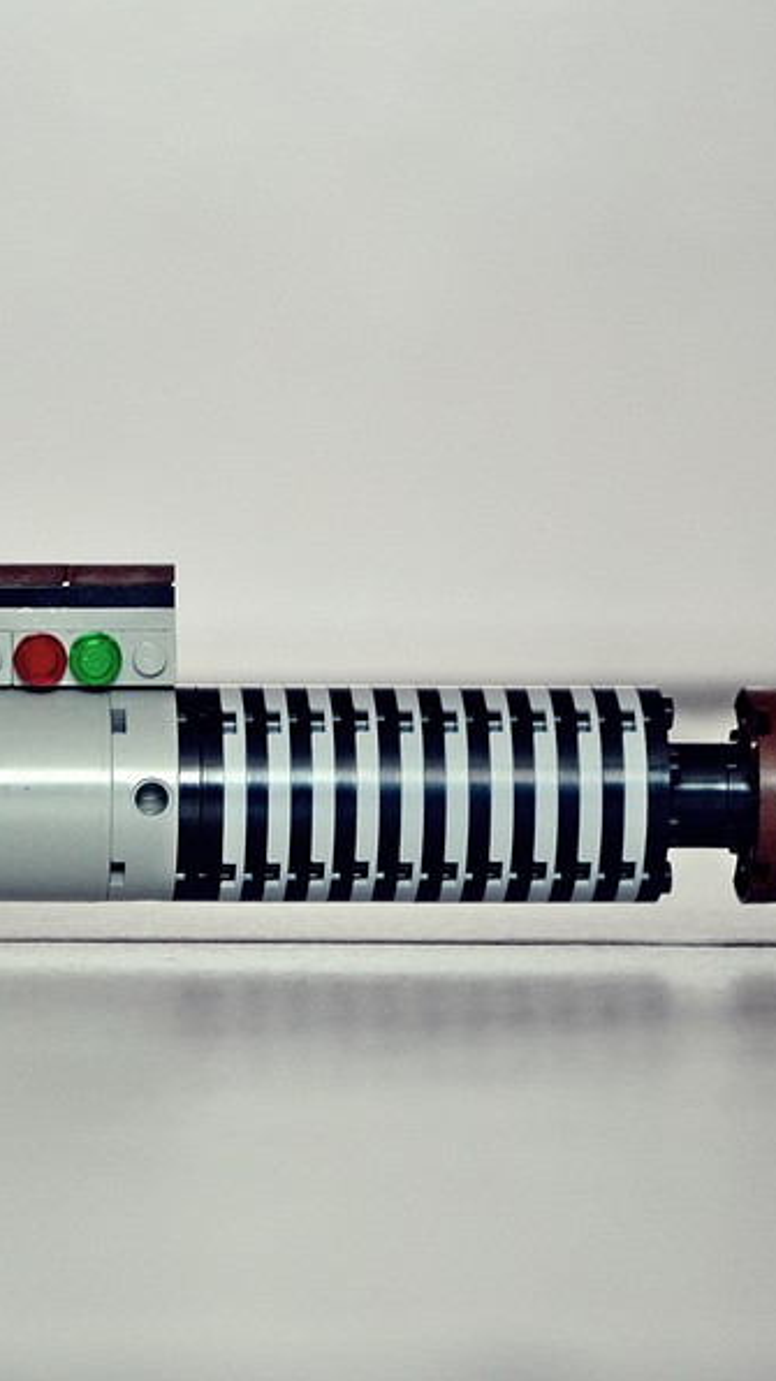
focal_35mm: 202
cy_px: 688
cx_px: 222
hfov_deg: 6.0
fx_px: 7386
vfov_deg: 10.7
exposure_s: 1/30
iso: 1250
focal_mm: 85
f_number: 5.6
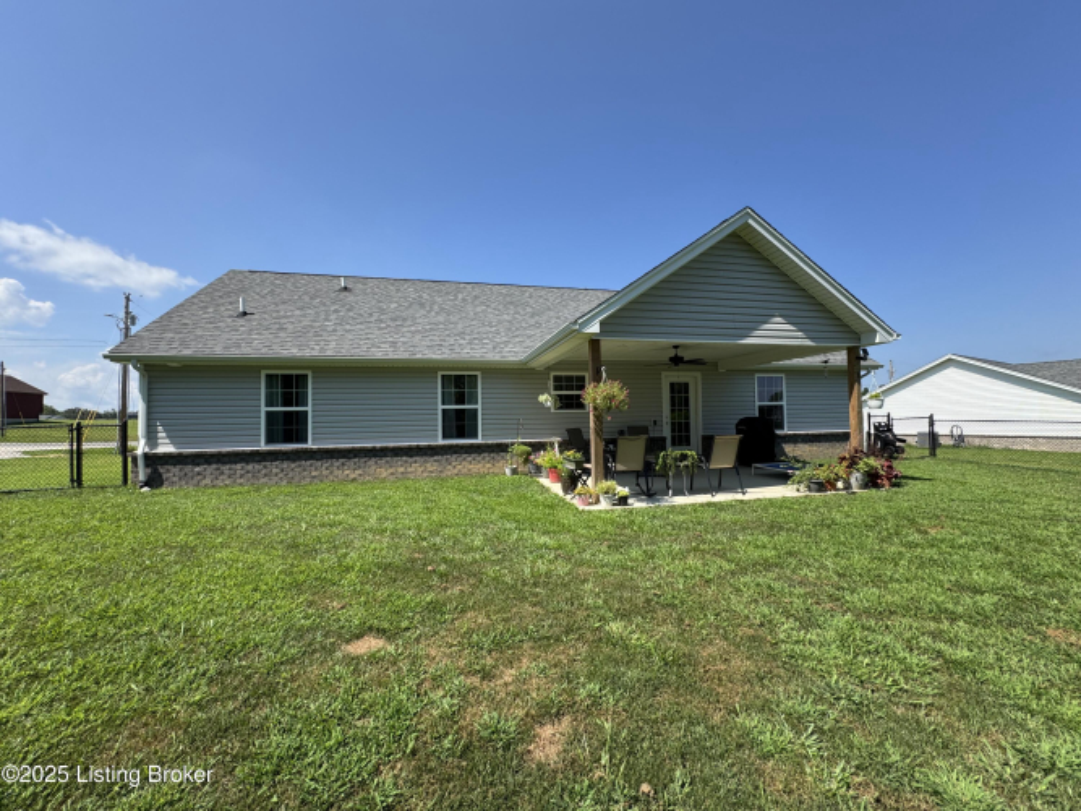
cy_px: 406
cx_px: 540
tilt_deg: +0.7
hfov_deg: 102.1
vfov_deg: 85.7
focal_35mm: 14
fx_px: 437
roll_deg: +0.5
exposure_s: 1/1094
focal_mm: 2.22
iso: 50
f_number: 2.2
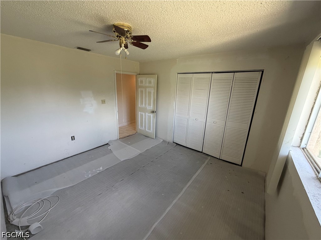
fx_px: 130
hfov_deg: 102.1
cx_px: 160
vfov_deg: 85.7
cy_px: 120
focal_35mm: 14
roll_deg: -1.2
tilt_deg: -15.9
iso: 250
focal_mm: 2.22
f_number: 2.2
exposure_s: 1/121
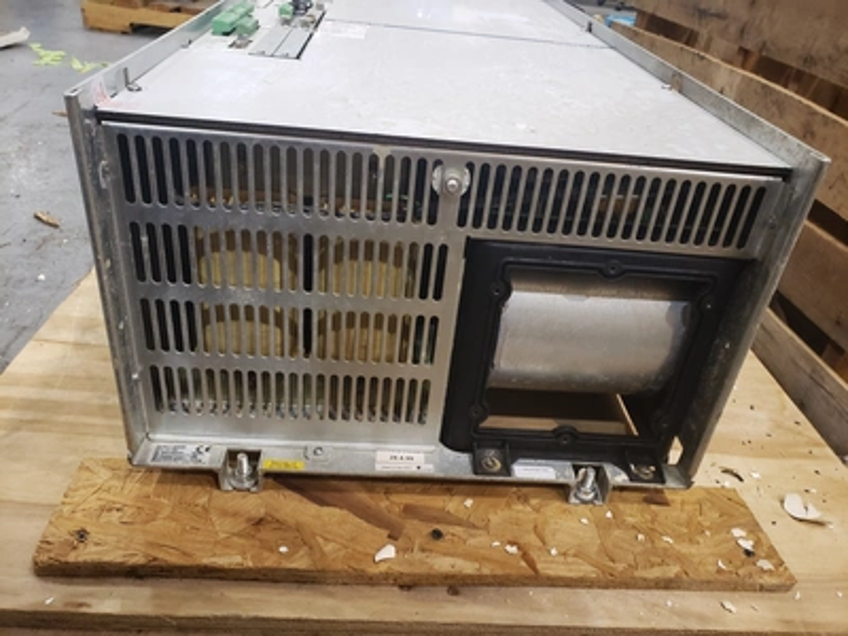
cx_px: 424
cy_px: 318
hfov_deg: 67.3
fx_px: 637
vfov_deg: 53.1
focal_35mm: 26
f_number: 2.4
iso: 320
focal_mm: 4.3
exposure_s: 1/60
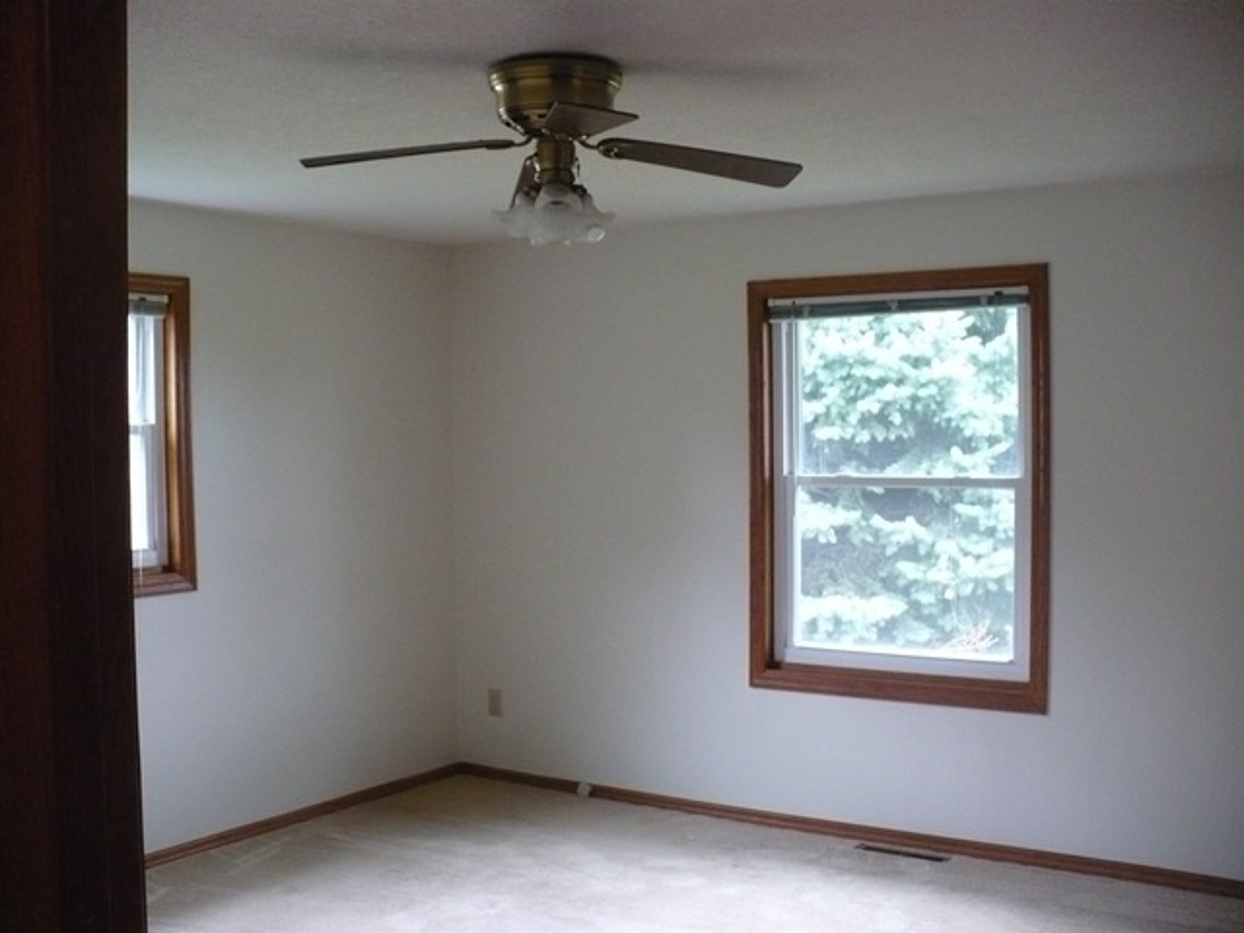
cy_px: 466
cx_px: 622
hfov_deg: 50.1
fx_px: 1330
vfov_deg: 38.7
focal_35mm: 37
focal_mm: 6.1
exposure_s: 1/30
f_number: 2.8
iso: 320
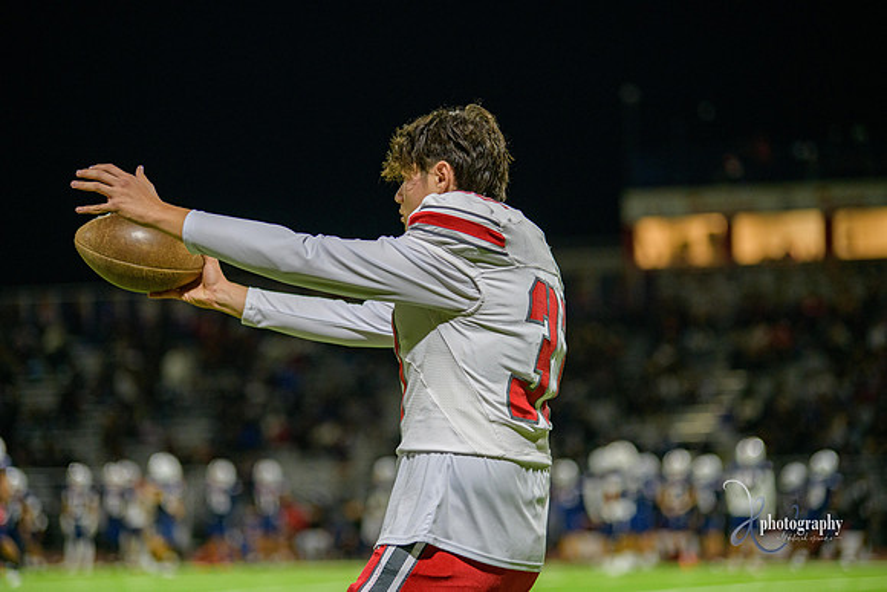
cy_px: 296
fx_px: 3327
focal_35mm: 135
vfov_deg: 10.2
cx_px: 444
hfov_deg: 15.2
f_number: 2.8
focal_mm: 135
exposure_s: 1/320
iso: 2000
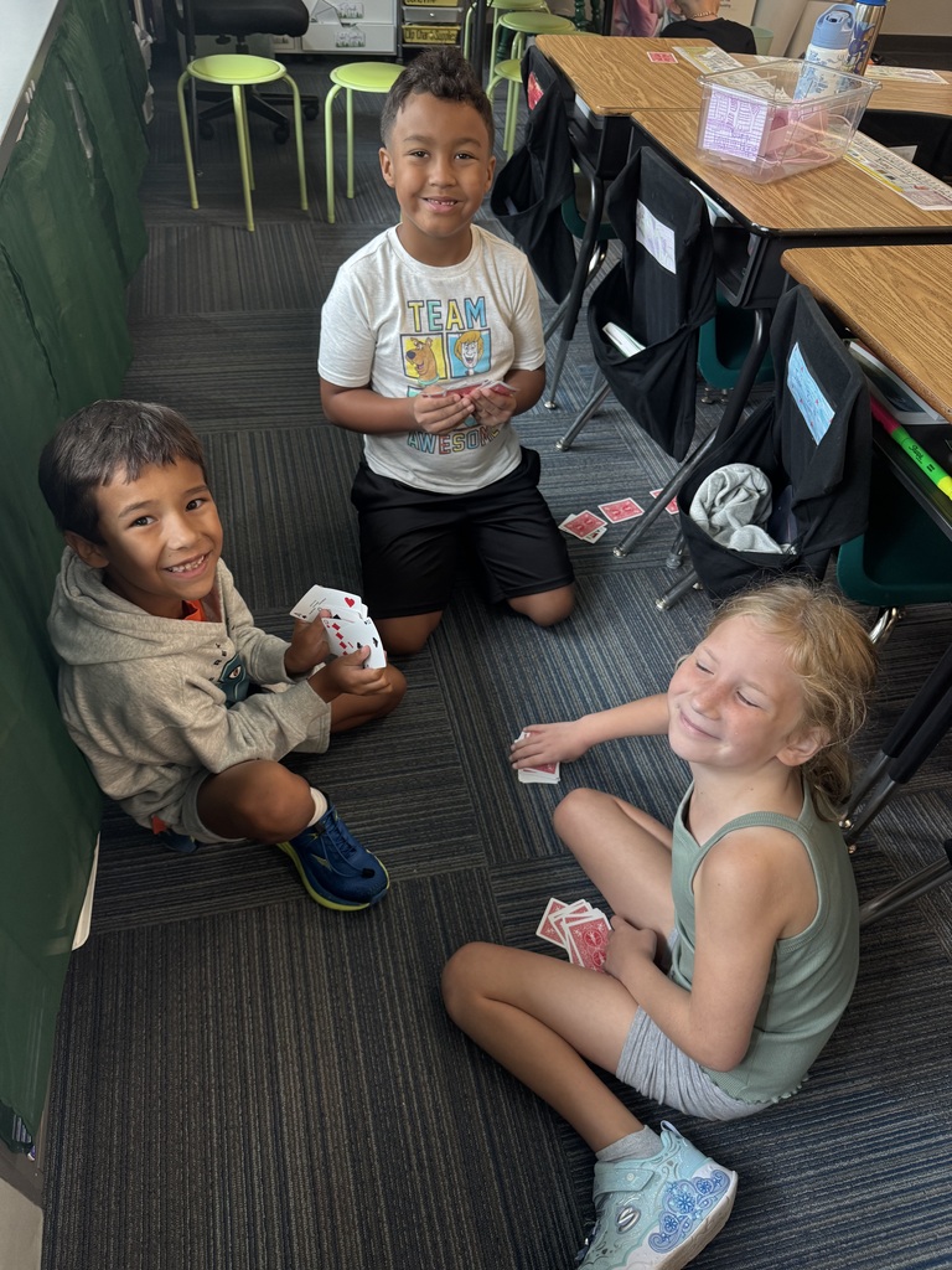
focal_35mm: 24
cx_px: 476
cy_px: 635
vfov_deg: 71.6
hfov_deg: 56.8
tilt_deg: -46.3
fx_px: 880
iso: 200
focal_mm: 6.76
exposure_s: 1/60
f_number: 1.78
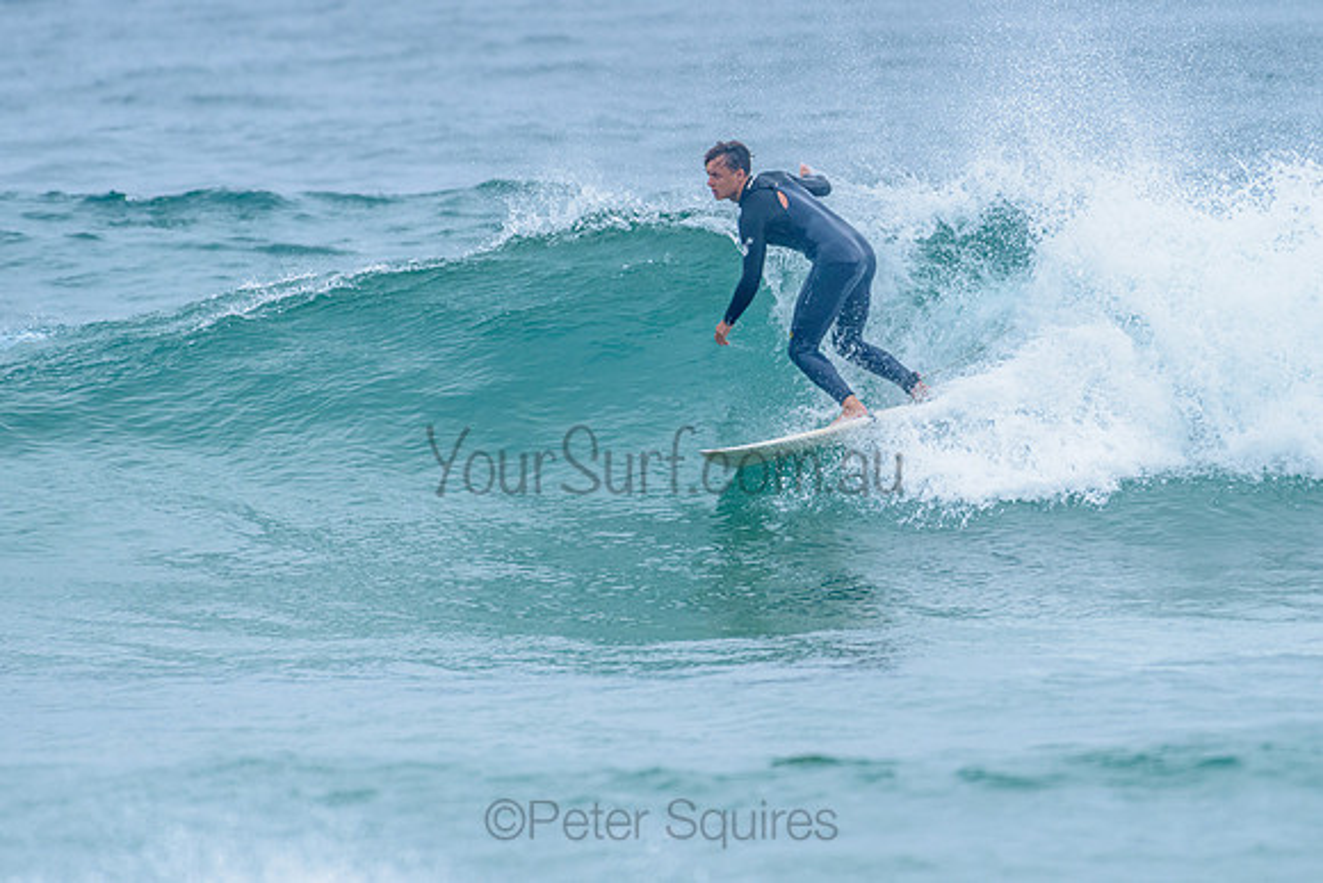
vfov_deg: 2.2
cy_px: 384
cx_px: 758
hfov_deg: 3.3
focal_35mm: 628
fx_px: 23074
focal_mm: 500
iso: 800
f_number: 5.6
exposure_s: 1/2000
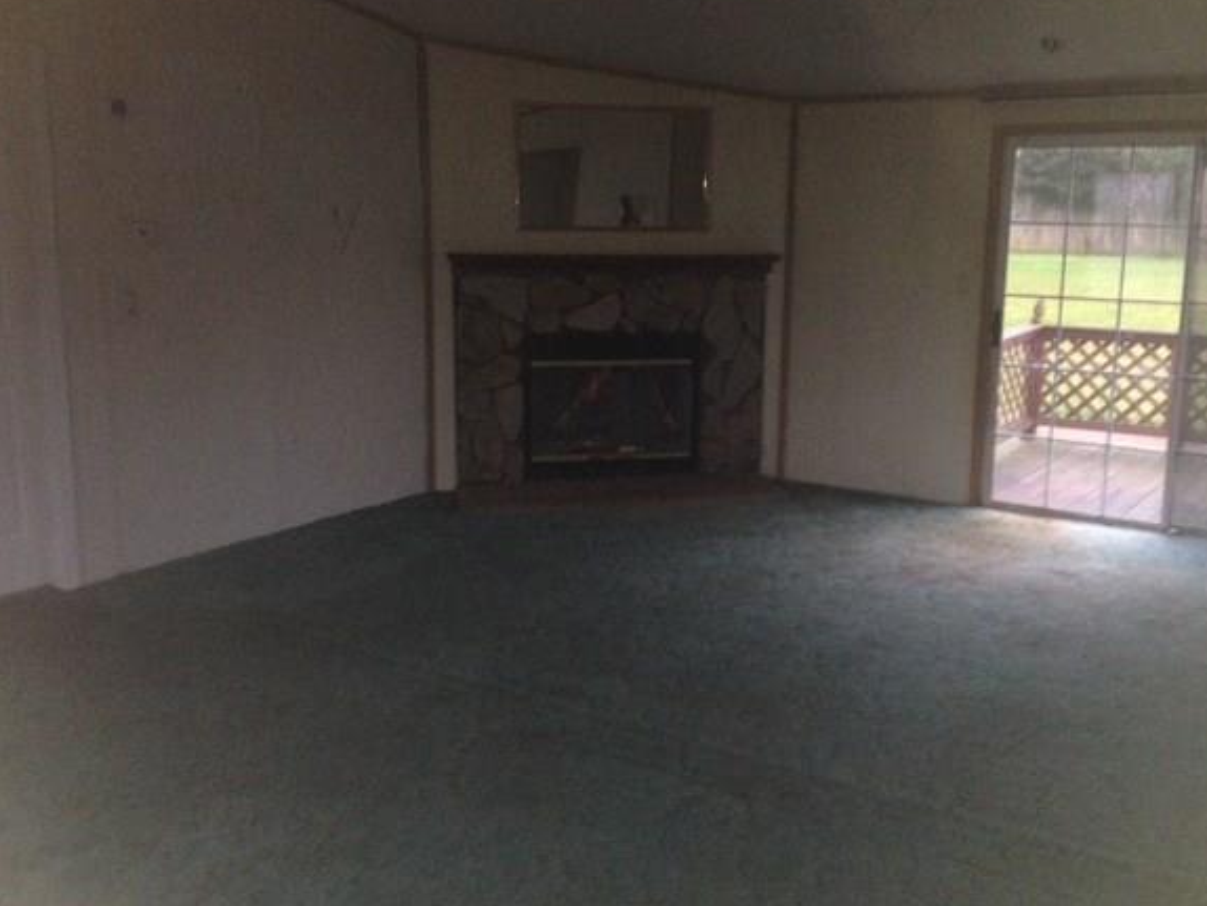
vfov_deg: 36.8
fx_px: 1360
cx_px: 667
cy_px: 439
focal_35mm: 39
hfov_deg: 47.8
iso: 200
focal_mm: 4.28
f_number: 2.4
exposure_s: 1/16
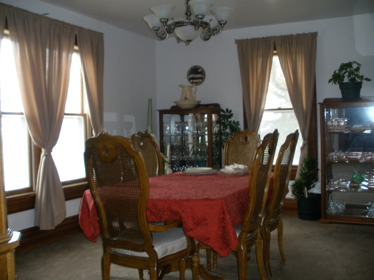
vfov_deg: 39.7
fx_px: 389
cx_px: 187
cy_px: 140
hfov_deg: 51.4
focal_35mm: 36
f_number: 3.5
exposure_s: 1/30
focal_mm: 6.3
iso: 200
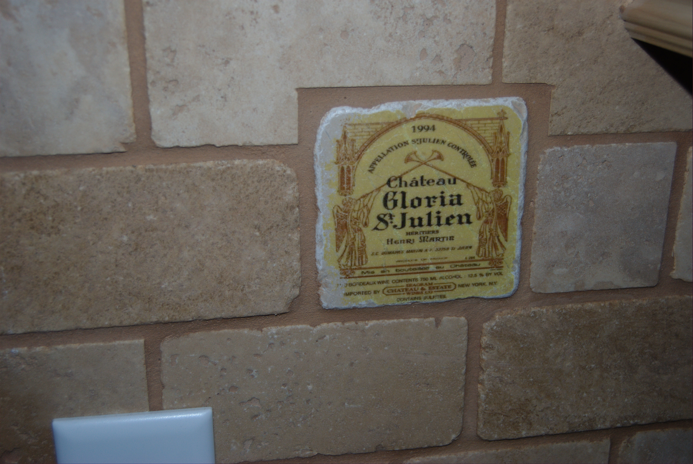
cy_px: 232
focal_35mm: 46
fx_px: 896
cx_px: 346
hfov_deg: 42.3
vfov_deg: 29.0
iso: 200
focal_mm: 31
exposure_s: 1/60
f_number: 4.5
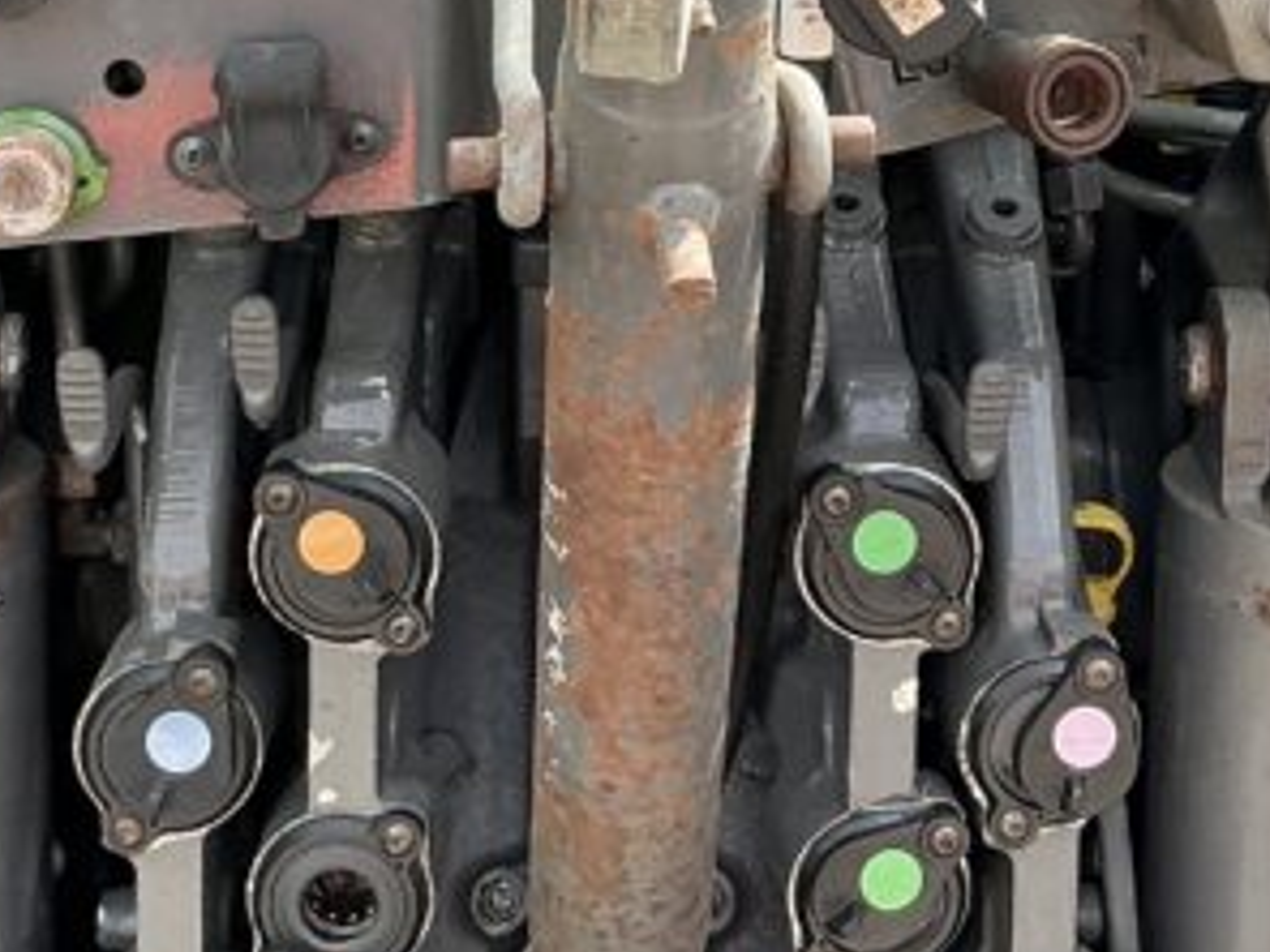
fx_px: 3559
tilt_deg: -12.4
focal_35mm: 97
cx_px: 759
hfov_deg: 20.2
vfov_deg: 15.0
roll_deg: -2.5
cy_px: 39
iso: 25
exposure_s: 1/289
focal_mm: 3
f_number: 1.8
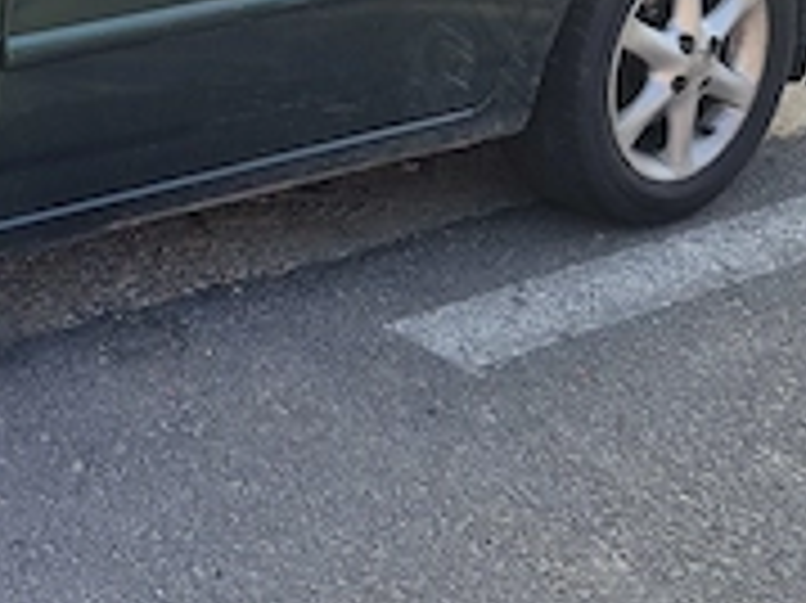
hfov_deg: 22.5
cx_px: -266
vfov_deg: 18.4
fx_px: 1792
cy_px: -68
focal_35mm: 77
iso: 50
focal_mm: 5.4
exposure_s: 1/412
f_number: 1.8
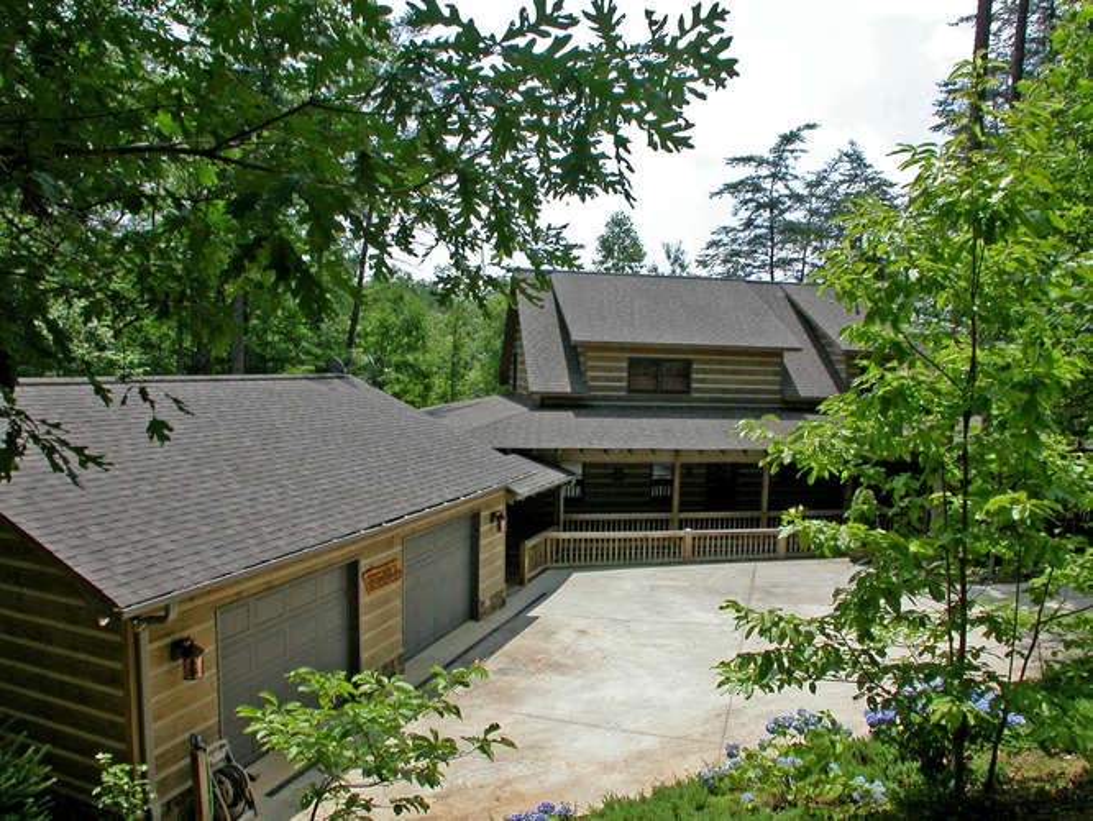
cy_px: 410
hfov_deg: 49.0
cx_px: 546
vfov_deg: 37.7
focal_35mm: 38
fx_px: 1200
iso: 100
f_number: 7.5
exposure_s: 1/250
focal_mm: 7.85
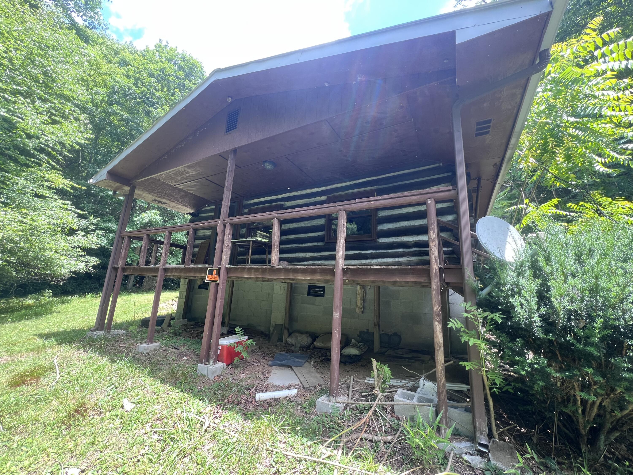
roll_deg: -2.7
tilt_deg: +14.2
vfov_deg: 89.9
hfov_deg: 106.2
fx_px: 238
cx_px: 316
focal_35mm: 13
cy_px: 238
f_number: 1.8
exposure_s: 1/99
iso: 64
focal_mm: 1.57
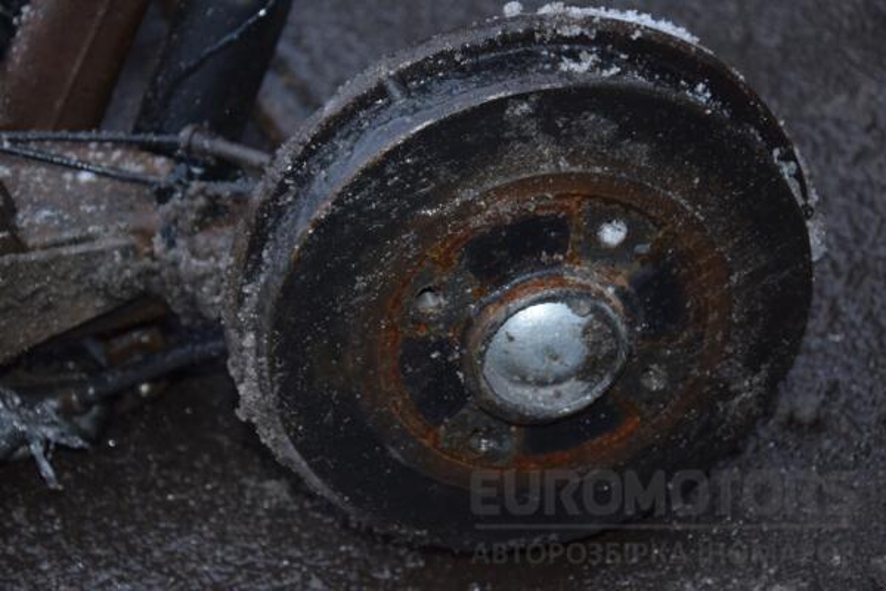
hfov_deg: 23.4
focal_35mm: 87
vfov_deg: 15.7
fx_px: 2141
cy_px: 296
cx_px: 443
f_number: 5
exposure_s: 1/60
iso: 800
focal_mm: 58
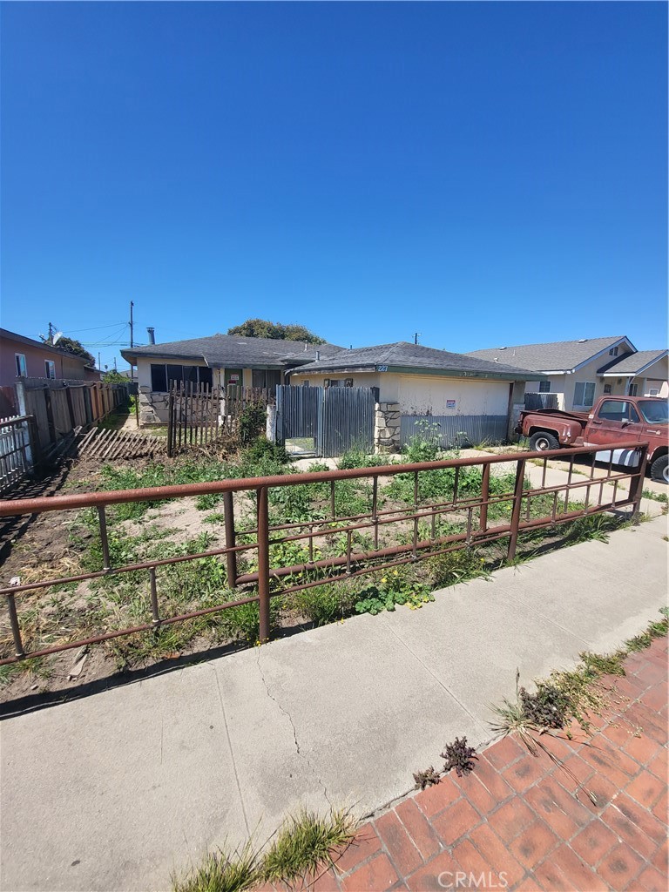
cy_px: 446
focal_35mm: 13
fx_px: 335
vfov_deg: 106.2
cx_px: 334
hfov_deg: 89.9
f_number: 2.2
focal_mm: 1.74
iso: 32
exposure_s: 1/1033
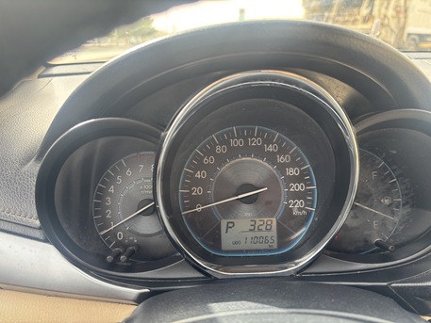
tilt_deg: -19.9
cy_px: 162
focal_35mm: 26
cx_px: 216
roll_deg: -0.8
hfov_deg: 67.3
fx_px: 324
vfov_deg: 53.1
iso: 64
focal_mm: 5.96
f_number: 1.6
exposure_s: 1/121
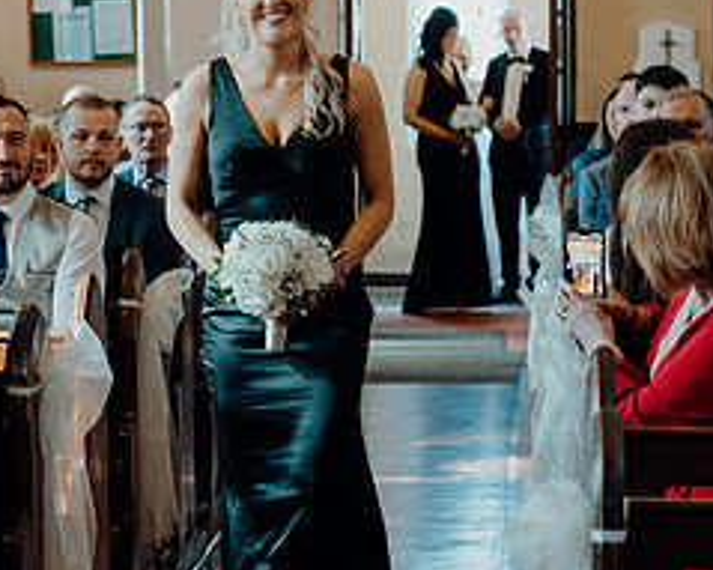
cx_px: 271
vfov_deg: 11.3
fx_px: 2890
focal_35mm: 137
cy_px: 201
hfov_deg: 14.1
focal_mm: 60
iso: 2000
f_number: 3.5
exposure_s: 1/200
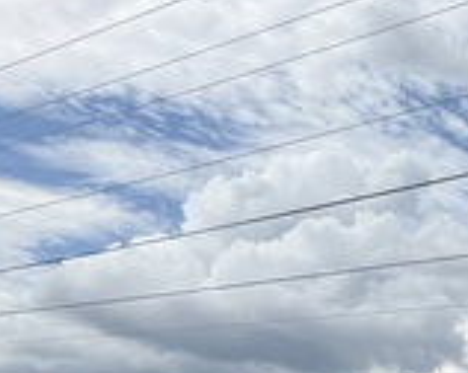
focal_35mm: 95
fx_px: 1314
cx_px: 895
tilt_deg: +2.8
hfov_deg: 16.3
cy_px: 580
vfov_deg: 14.9
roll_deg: -5.1
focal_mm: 6.76
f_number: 1.78
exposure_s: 1/7353
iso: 80
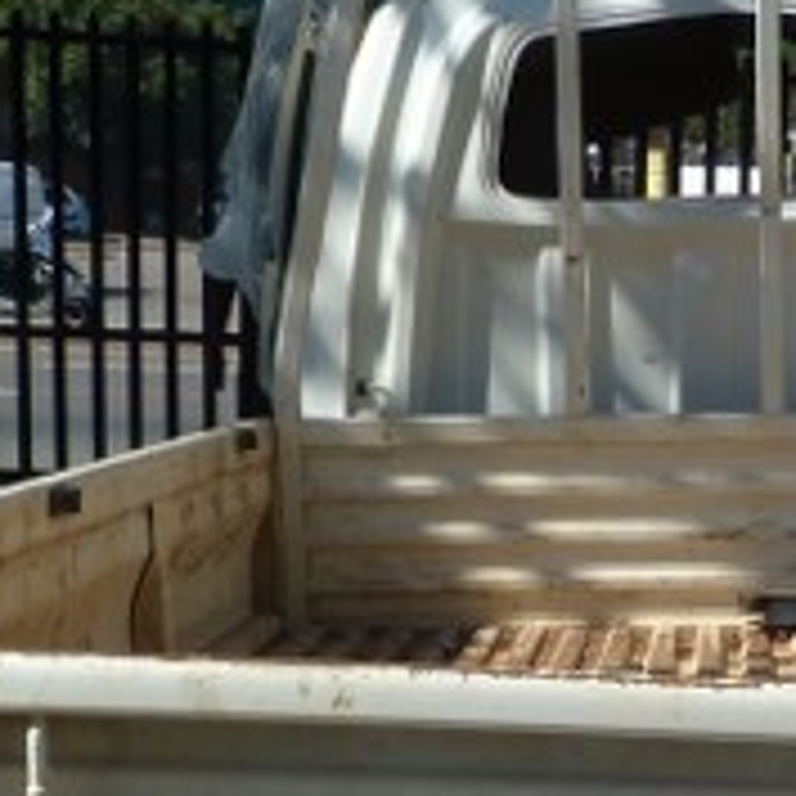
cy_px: 958
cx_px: 872
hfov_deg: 16.9
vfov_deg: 16.7
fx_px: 2602
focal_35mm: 100
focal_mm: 4.5
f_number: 5.6
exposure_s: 1/250
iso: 80
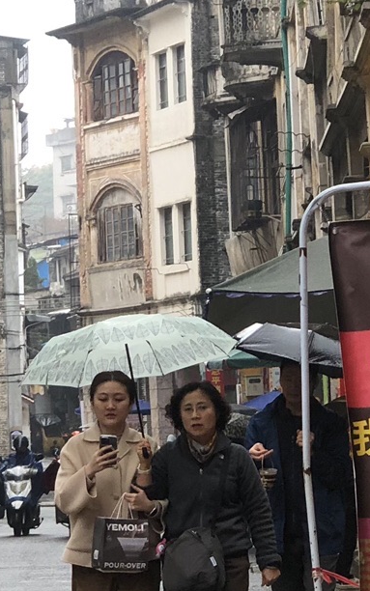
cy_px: 176
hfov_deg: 7.3
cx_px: 186
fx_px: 2901
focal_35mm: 180
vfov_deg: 11.6
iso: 20
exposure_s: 1/50
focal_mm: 6
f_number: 2.4
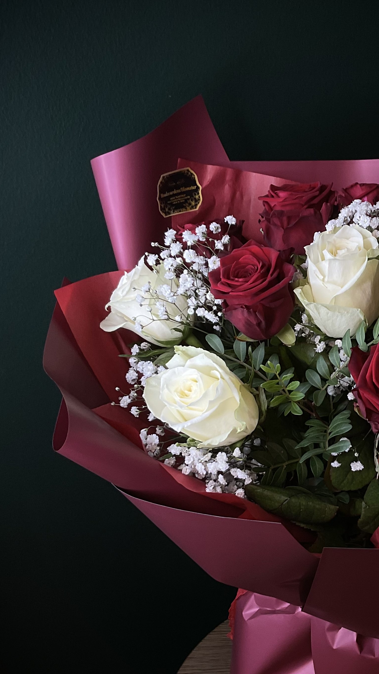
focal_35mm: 47
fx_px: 839
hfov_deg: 24.5
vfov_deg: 43.4
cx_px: 363
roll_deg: +0.2
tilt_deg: -35.7
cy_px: 421
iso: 32
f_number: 1.8
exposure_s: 1/100
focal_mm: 3
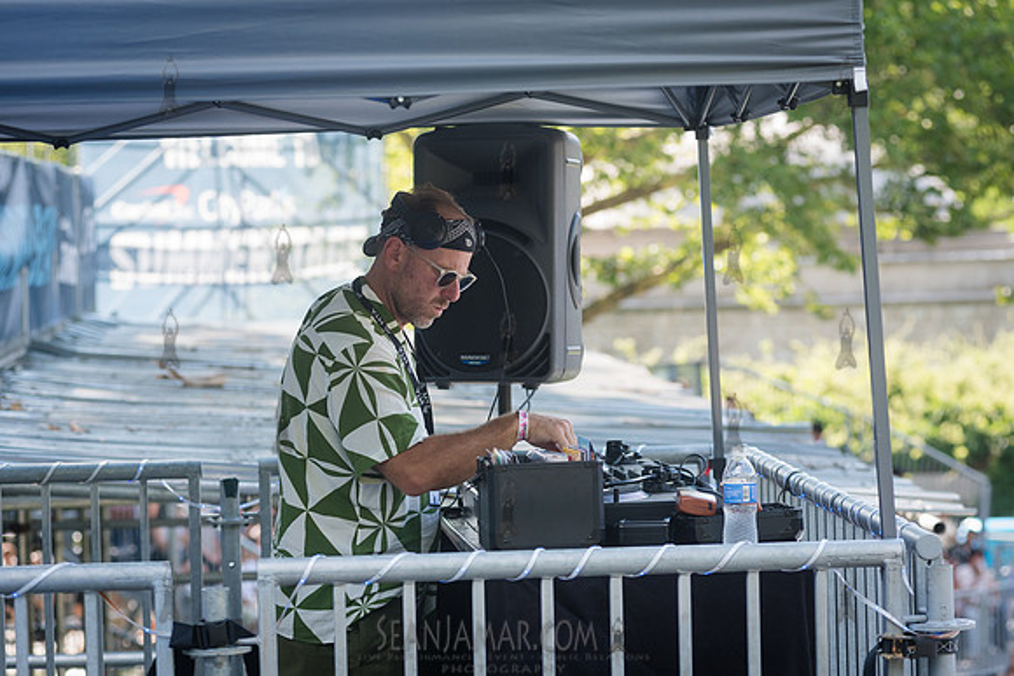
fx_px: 3166
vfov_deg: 12.2
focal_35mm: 112
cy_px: 338
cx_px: 506
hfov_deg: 18.2
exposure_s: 1/400
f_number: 4.5
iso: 500
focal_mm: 112
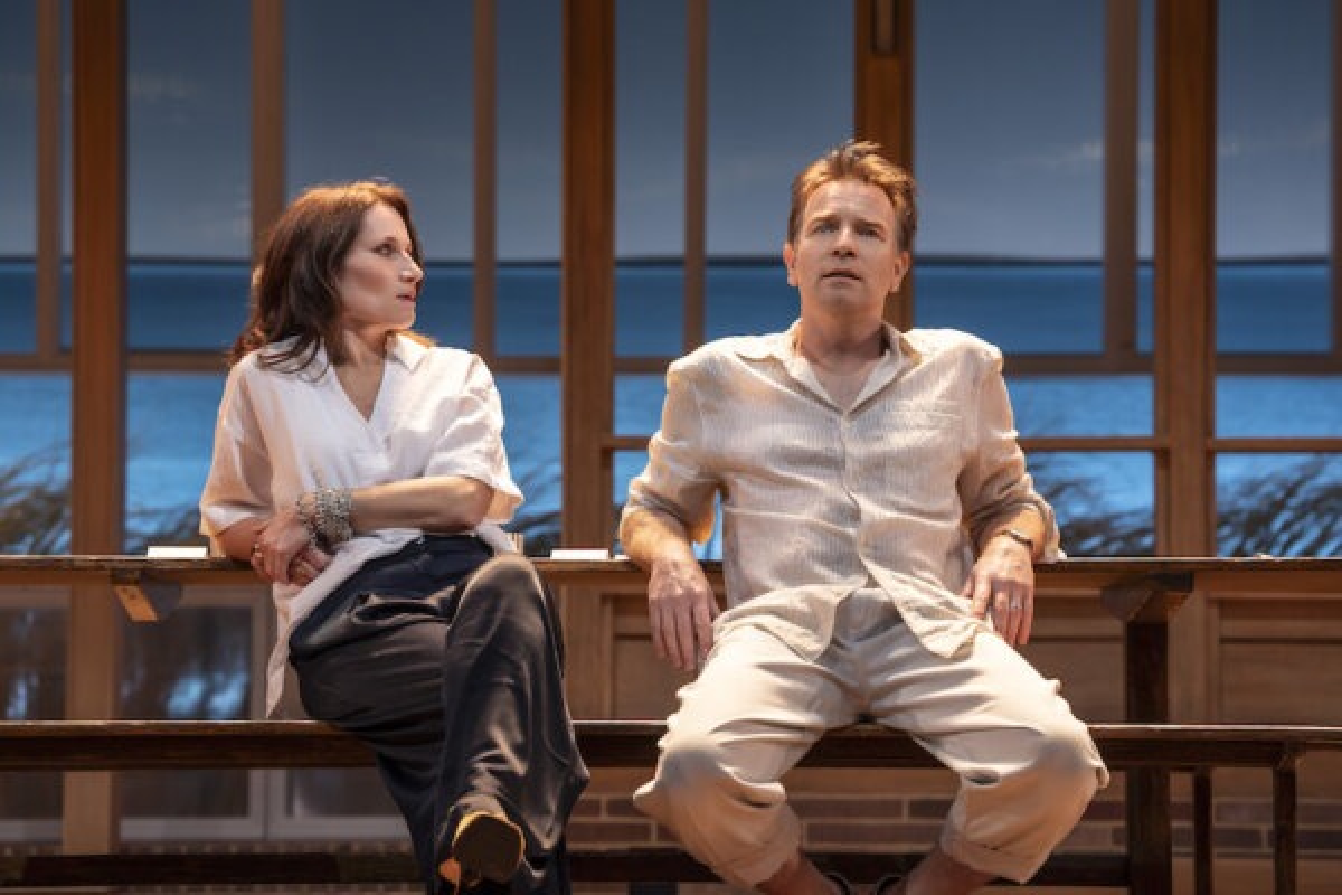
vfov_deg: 10.2
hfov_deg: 15.3
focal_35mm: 134
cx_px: 671
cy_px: 448
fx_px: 4995
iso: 250
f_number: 4
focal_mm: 134
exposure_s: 1/250
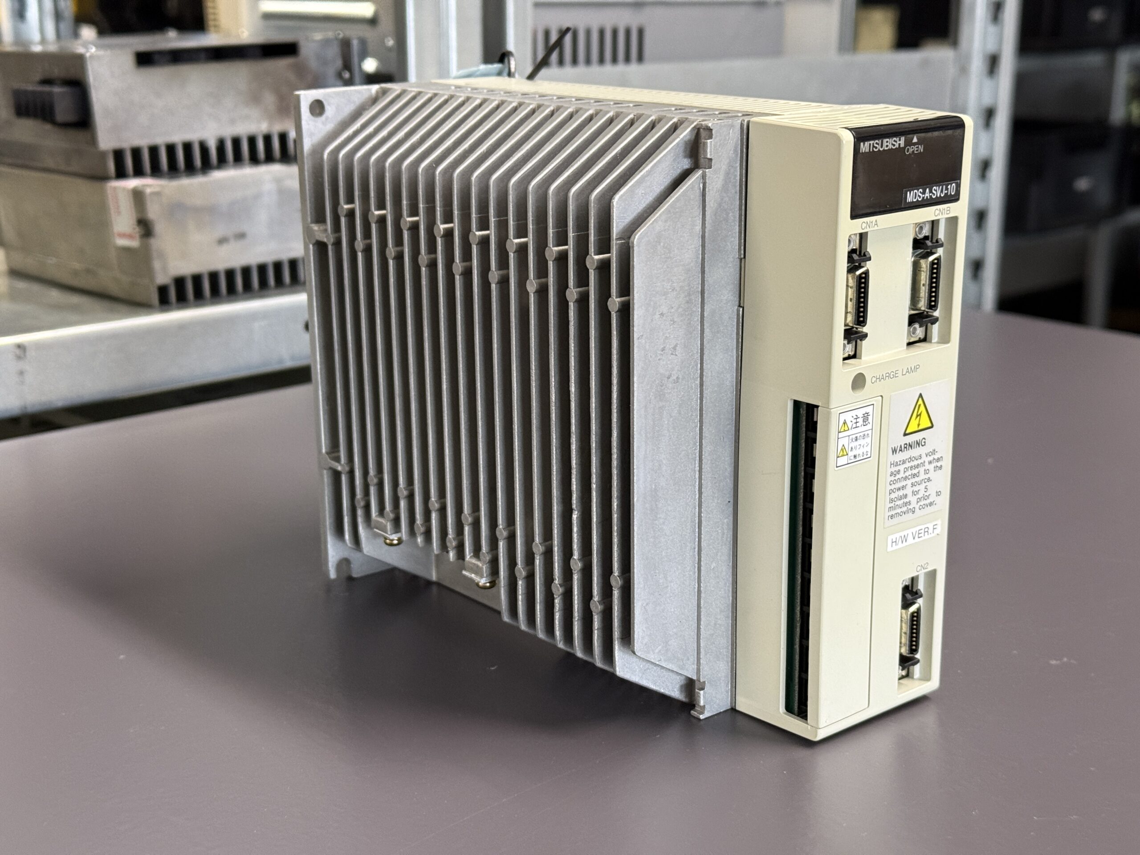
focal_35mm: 48
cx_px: 570
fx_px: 1581
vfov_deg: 30.3
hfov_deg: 39.7
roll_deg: -1.0
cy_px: 428
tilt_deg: -15.2
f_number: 1.78
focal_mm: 6.76
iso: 200
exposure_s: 1/33
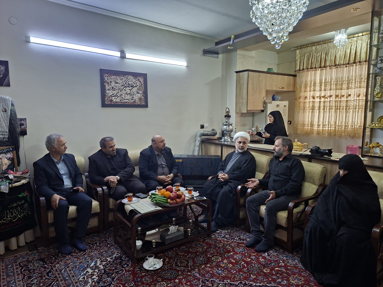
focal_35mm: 23
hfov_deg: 73.9
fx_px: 254
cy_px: 144
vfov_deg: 58.9
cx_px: 192
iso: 250
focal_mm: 5.54
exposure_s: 1/100
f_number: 1.8
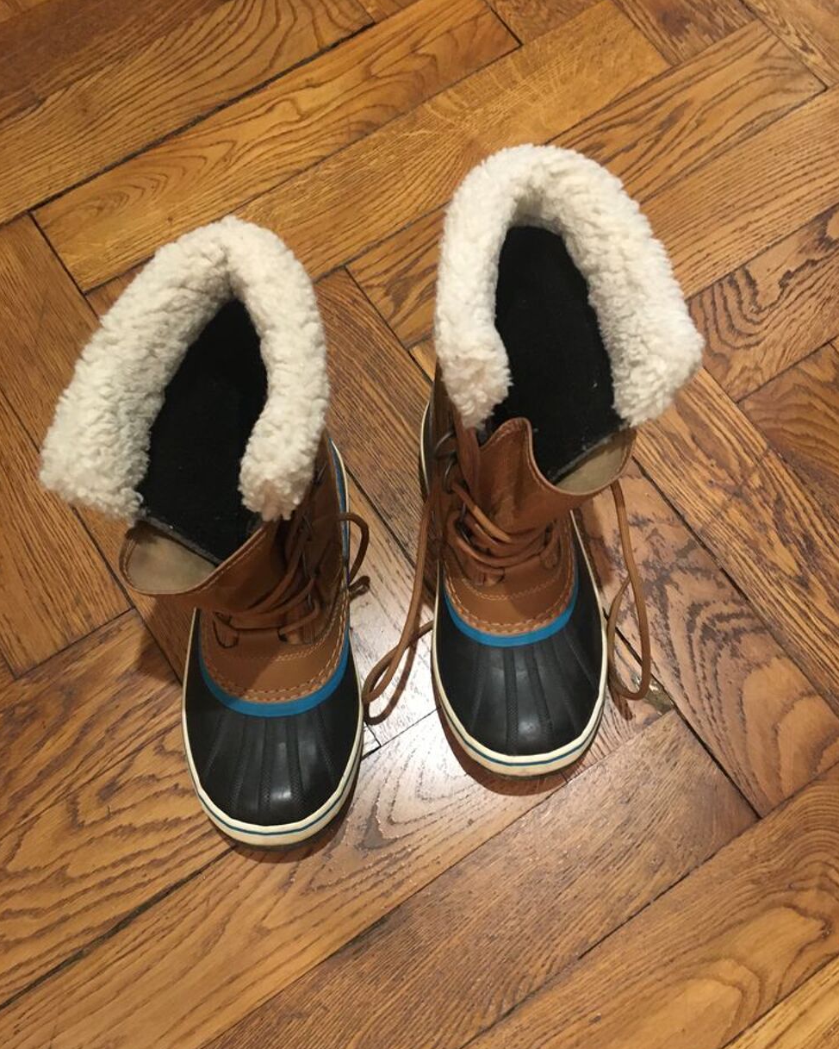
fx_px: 962
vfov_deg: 57.1
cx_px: 426
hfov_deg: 47.1
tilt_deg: -72.2
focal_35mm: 31
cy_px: 571
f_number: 2.2
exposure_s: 1/17
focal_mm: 4.15
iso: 250
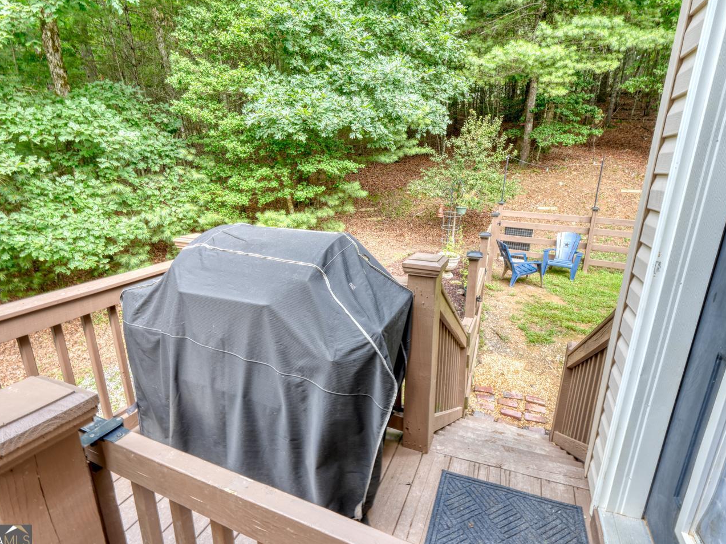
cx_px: 374
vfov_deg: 74.7
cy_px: 268
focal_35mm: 17
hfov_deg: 91.0
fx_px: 356
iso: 100
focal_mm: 10
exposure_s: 1/2.5
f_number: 8
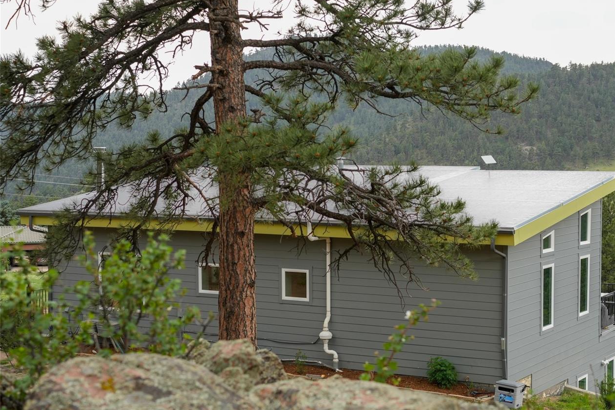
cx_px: 391
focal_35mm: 70
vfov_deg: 19.5
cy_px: 209
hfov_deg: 28.7
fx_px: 1196
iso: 320
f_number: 5.6
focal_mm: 55
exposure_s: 1/125
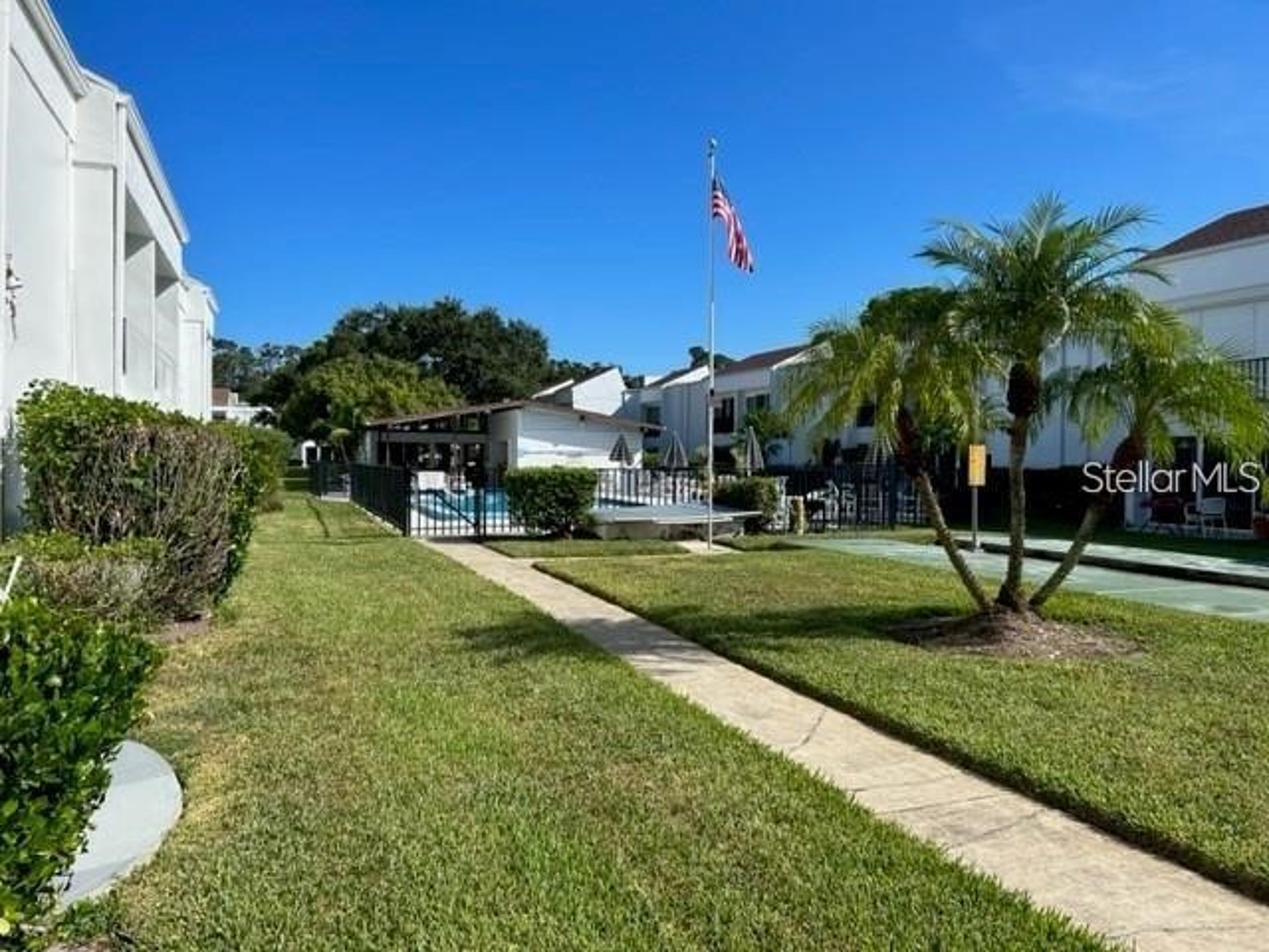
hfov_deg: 67.3
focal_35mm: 26
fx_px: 953
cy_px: 476
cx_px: 634
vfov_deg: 53.1
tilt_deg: -0.7
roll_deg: +0.2
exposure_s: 1/4115
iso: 50
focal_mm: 5.7
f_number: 1.5
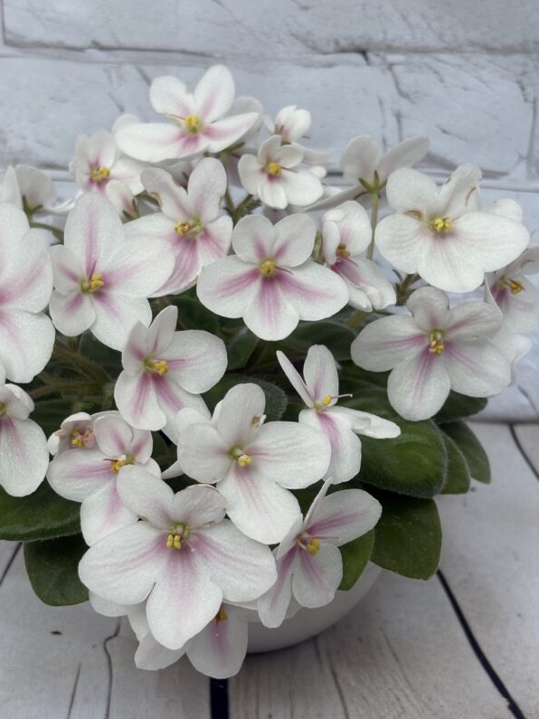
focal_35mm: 67
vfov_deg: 28.9
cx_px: 225
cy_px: 451
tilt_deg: -31.6
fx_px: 1391
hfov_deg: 21.9
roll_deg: -2.9
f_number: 1.6
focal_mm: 5.96
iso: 50
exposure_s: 1/121
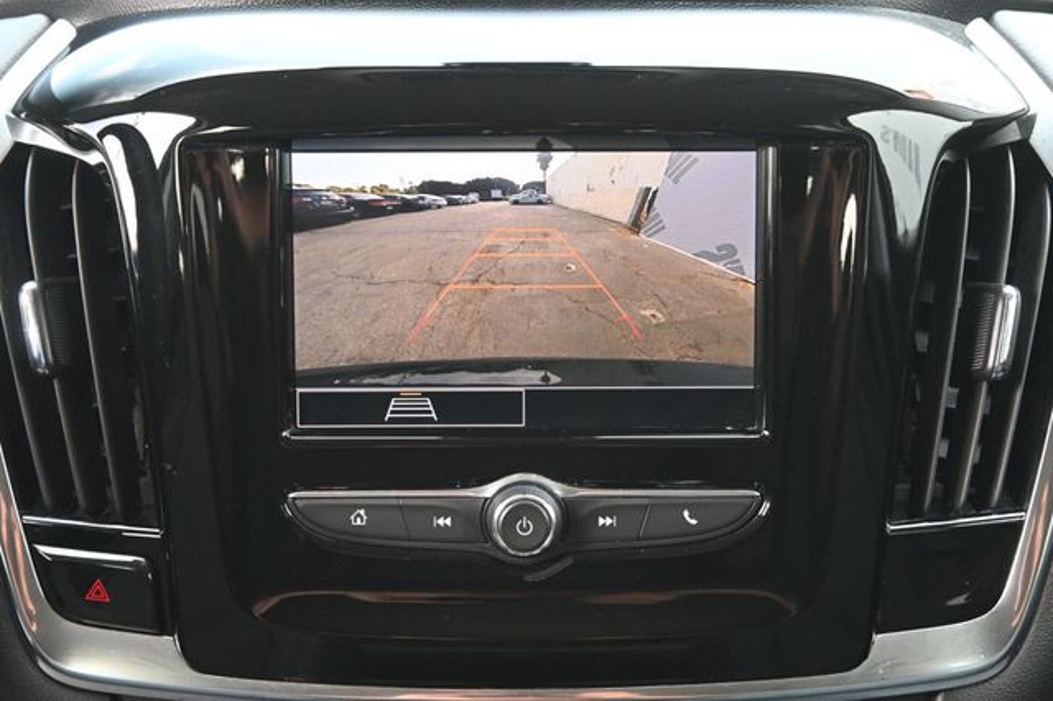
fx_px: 2193
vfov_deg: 18.2
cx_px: 526
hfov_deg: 27.0
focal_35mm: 75
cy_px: 350
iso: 3200
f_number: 6.3
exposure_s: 1/80
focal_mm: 50
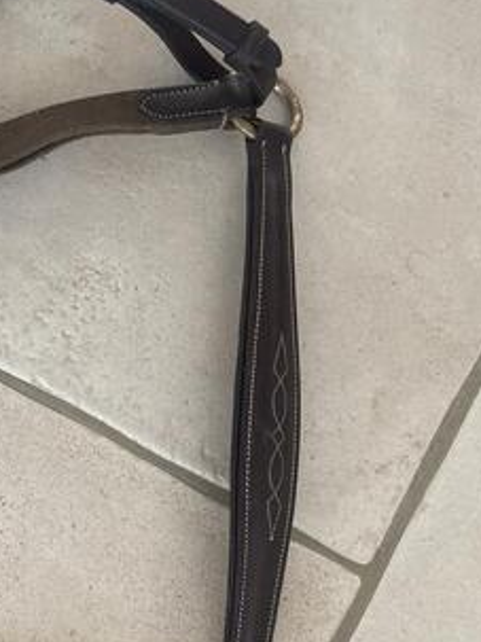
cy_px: 460
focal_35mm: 55
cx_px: -15
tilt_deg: -88.8
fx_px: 1020
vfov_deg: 34.4
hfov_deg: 25.1
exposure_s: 1/121
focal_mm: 4.2
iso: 100
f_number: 1.6
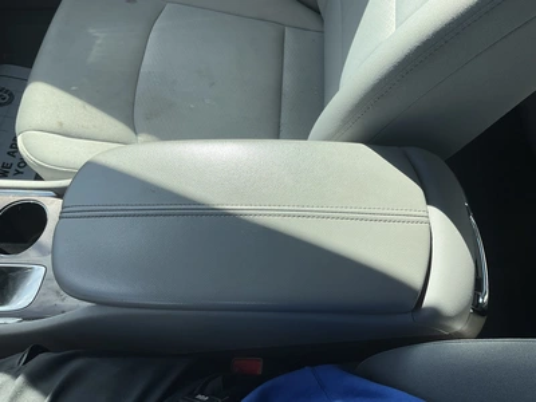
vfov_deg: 48.2
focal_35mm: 29
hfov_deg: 61.7
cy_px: 201
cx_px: 268
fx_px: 449
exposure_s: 1/691
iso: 25
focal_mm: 3
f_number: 1.8
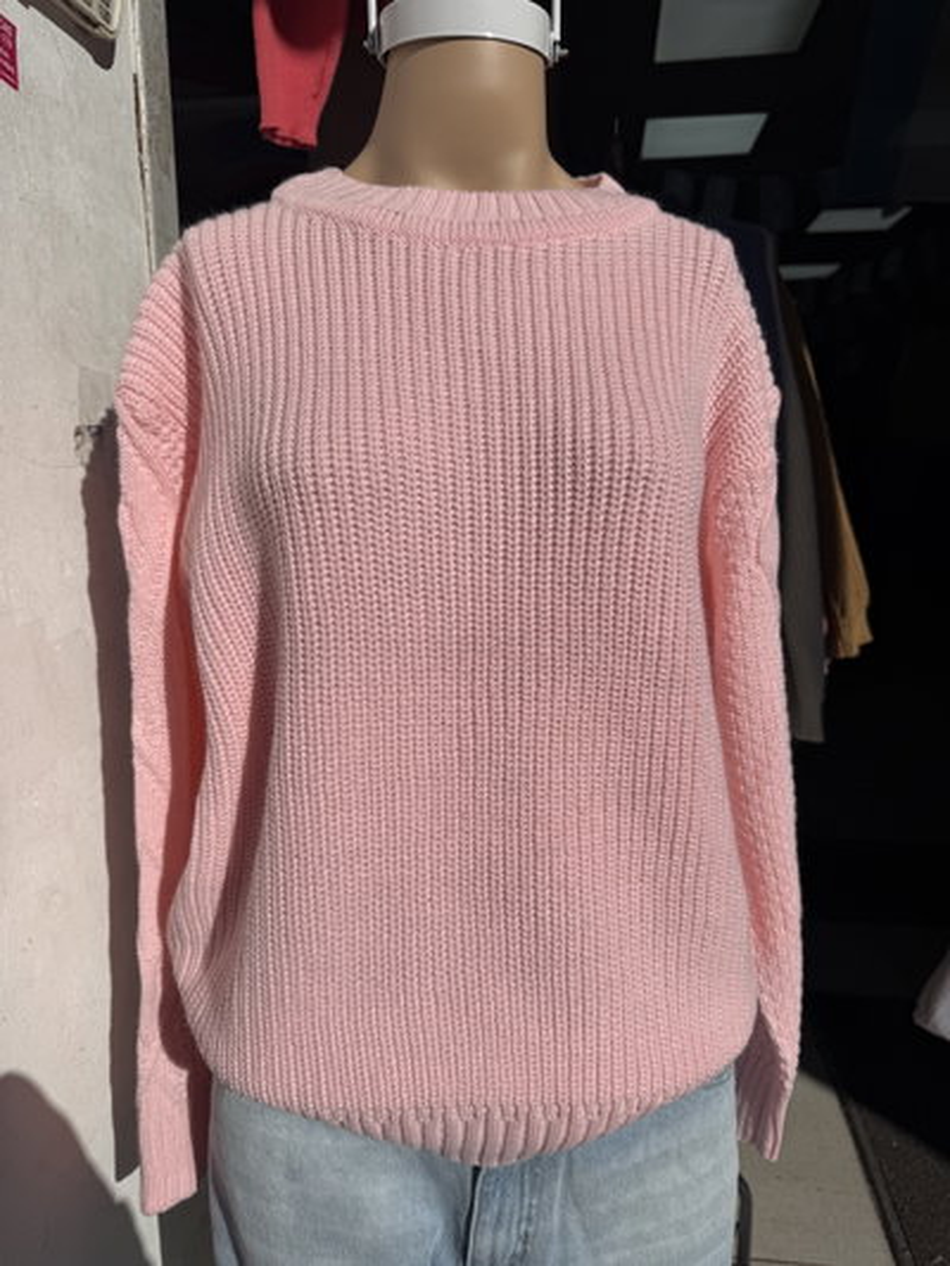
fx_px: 878
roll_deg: +0.1
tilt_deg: -11.0
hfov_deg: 56.8
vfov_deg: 71.6
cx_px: 475
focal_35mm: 24
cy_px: 633
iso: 64
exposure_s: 1/14286
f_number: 1.78
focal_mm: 6.76
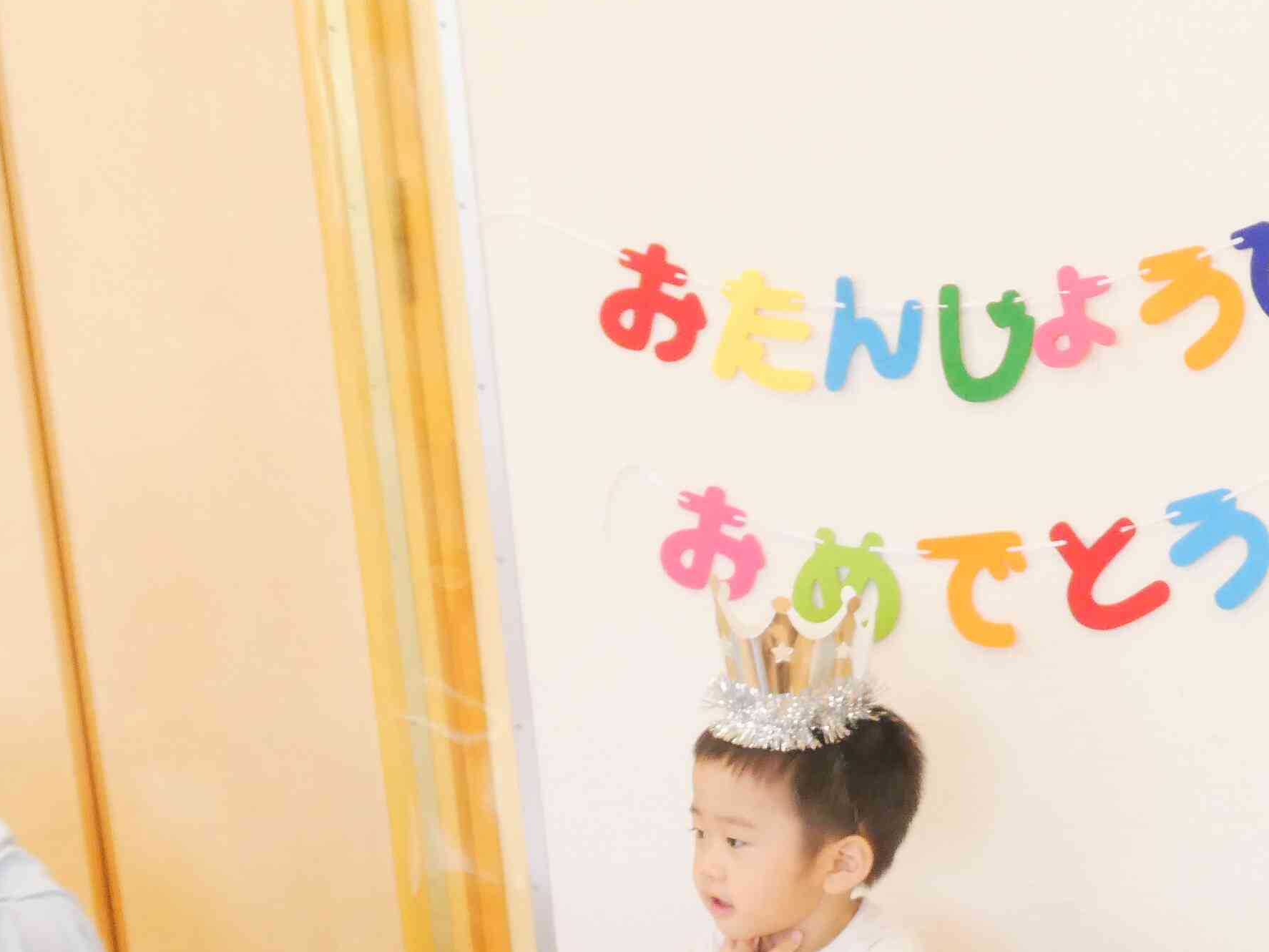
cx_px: 1033
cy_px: 933
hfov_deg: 21.5
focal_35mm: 90
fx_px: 3300
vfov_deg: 16.1
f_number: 3.9
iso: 100
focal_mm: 7.8
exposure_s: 1/80
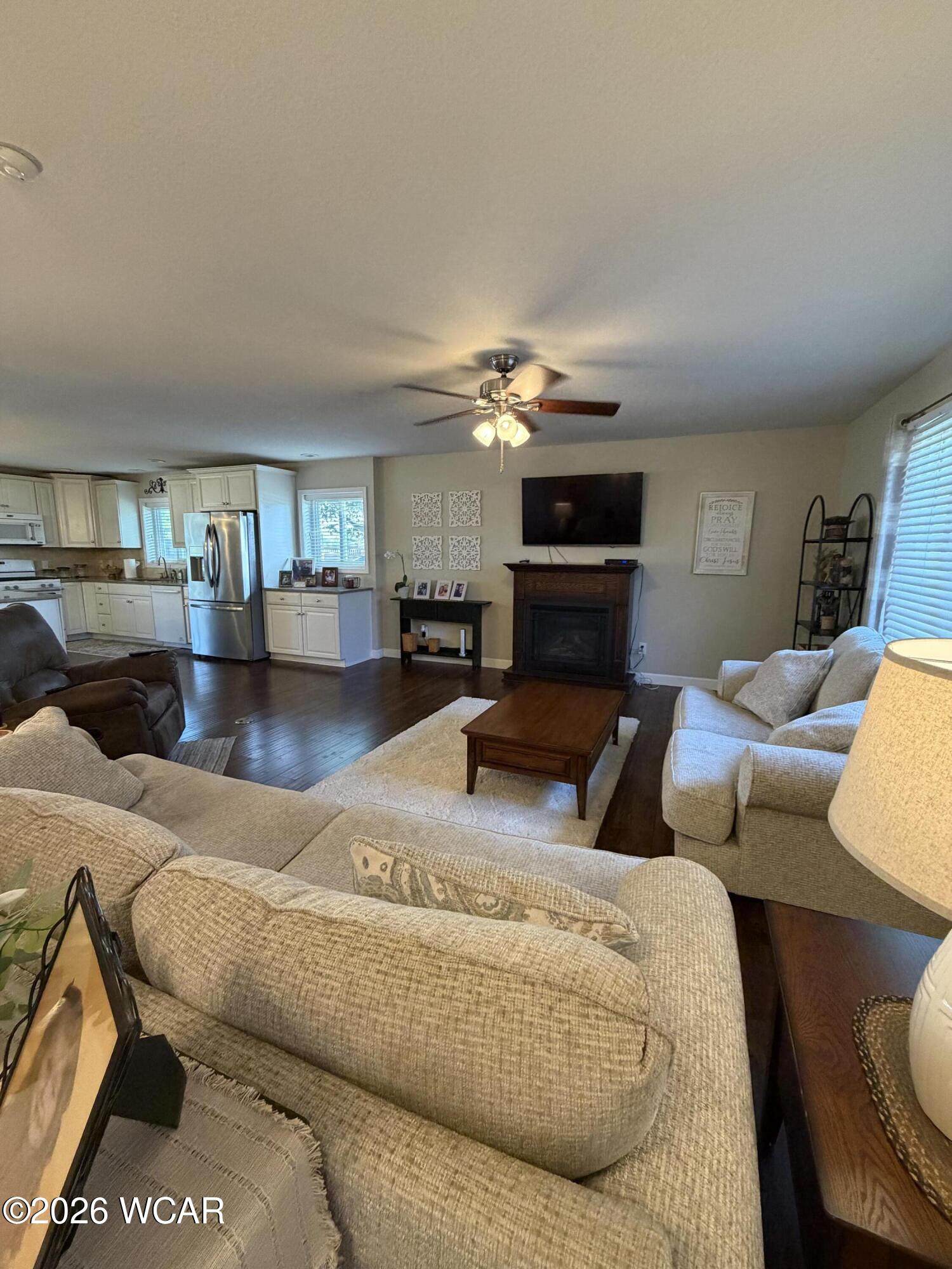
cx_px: 476
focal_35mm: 14
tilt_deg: -9.2
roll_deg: -0.2
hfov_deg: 85.7
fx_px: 513
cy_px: 634
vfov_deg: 102.1
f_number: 2.2
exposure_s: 1/60
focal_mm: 2.22
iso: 400
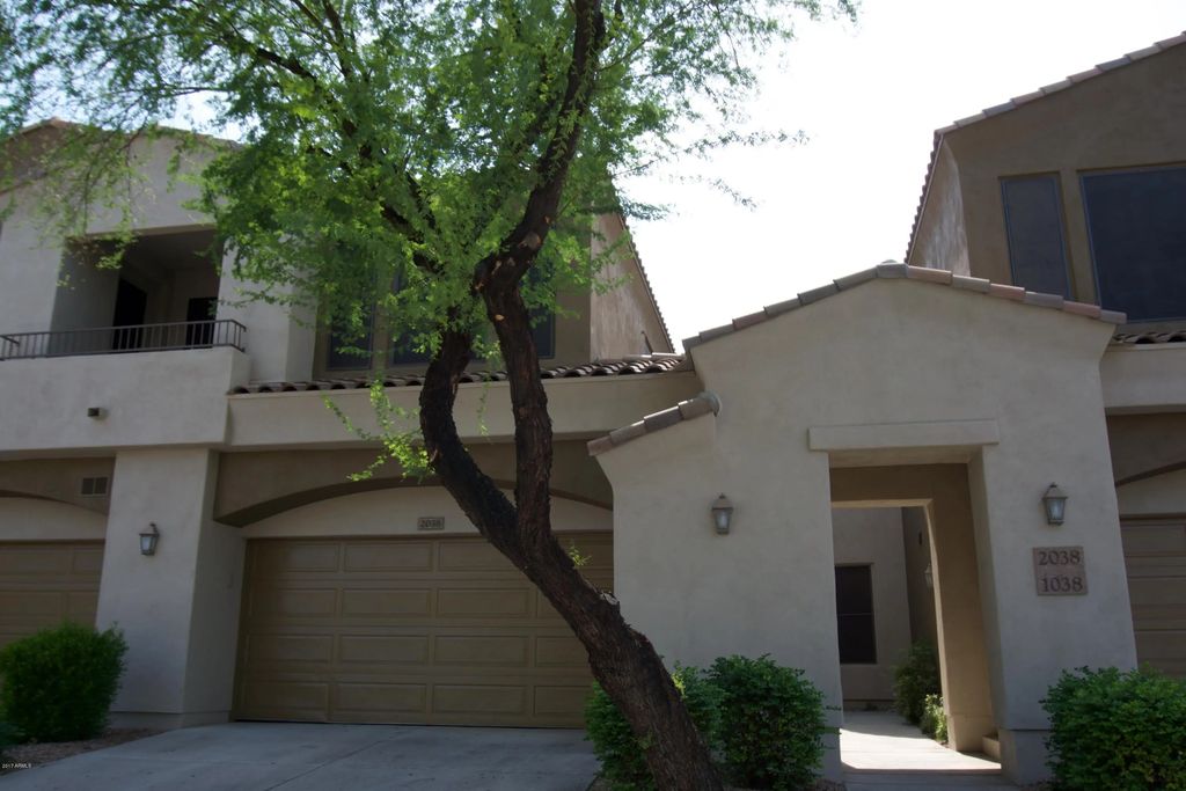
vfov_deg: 43.6
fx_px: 988
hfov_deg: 61.9
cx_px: 593
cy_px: 396
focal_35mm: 30
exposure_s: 1/125
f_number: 8
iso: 100
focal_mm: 20
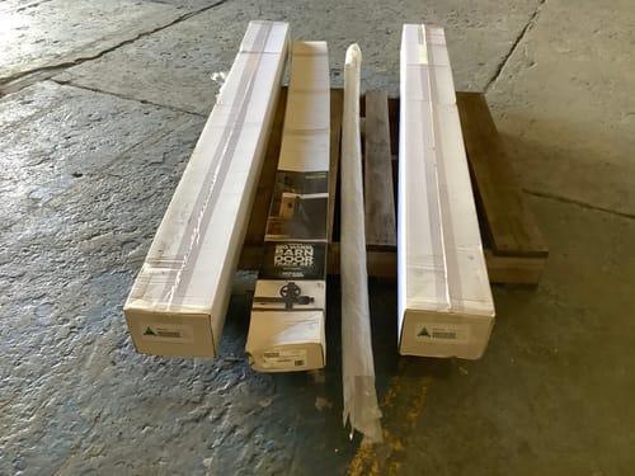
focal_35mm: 31
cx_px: 318
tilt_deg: -37.4
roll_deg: +3.0
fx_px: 569
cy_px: 238
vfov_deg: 45.4
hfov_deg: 58.4
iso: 160
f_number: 2.4
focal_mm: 3.3
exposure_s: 1/50
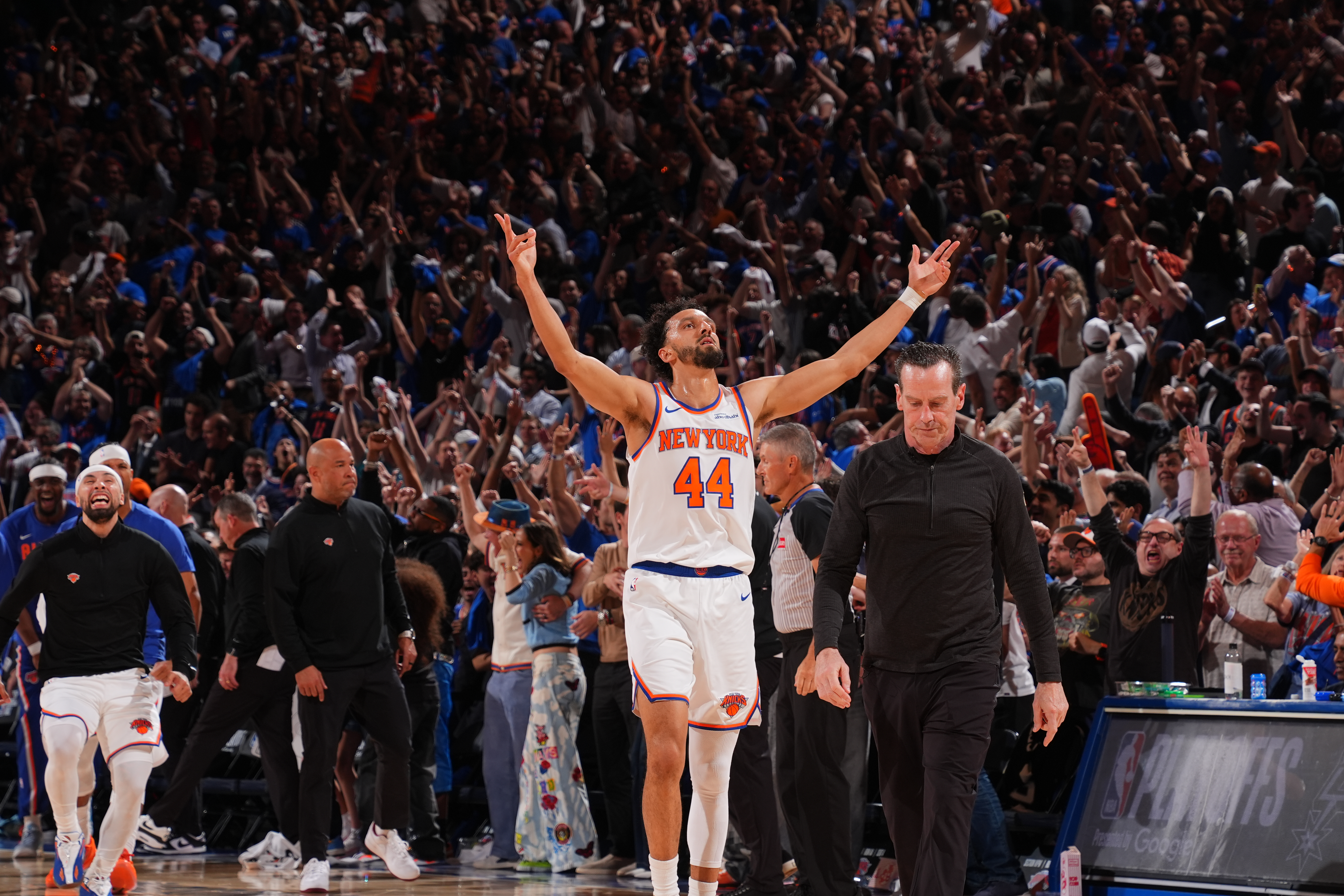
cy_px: 492
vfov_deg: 9.7
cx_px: 697
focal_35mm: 142
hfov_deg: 14.4
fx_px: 5301
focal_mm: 128
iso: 500
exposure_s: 1/640
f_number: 6.3
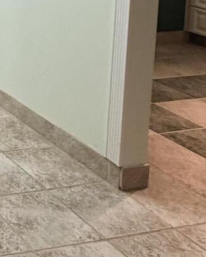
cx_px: -224
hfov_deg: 16.2
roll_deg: +0.0
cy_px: -76
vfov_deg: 24.2
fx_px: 526
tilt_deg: -5.4
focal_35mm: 69
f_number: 2.2
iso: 320
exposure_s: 1/60
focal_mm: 2.22
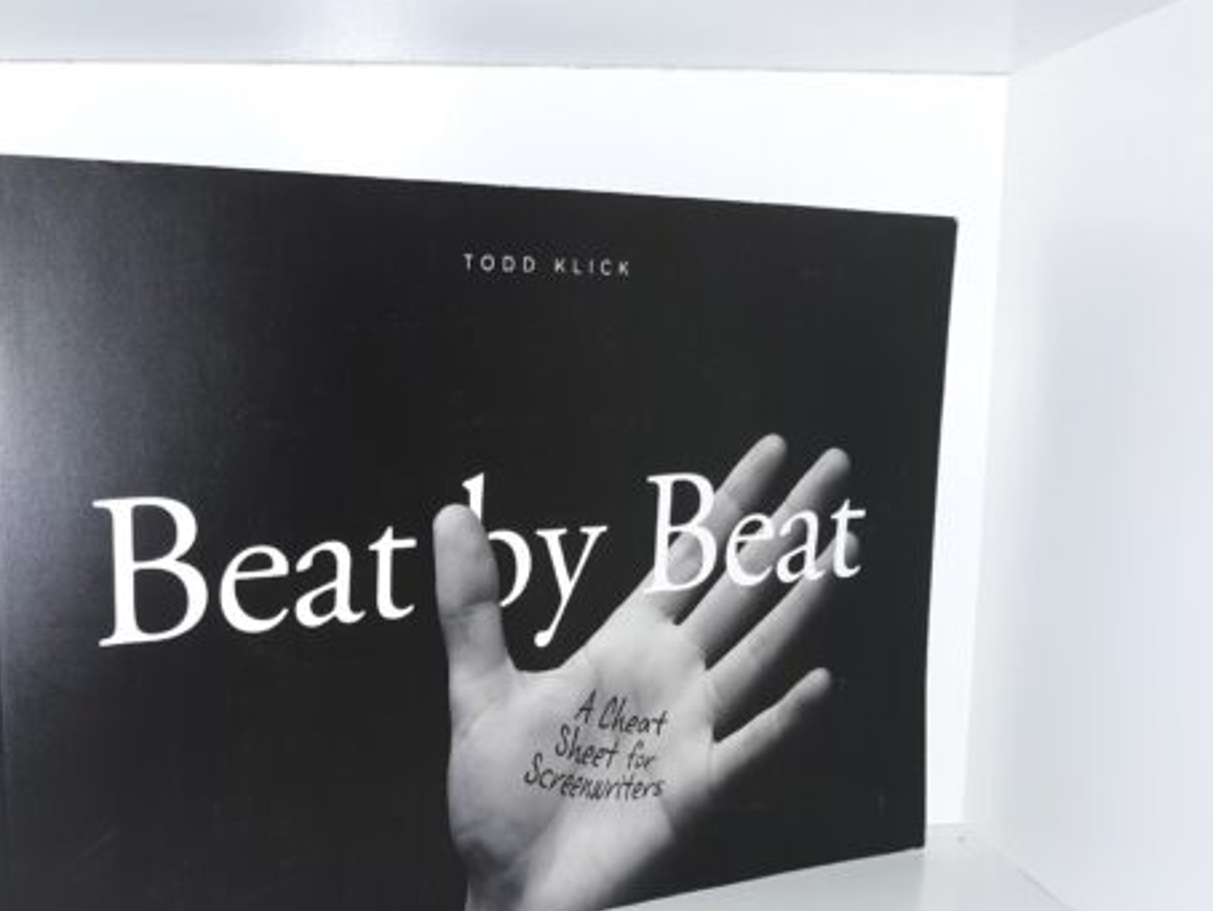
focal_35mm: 37
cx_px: 430
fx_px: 1297
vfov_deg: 38.5
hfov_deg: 49.5
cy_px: 564
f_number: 1.7
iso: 50
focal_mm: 3.7
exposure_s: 1/60
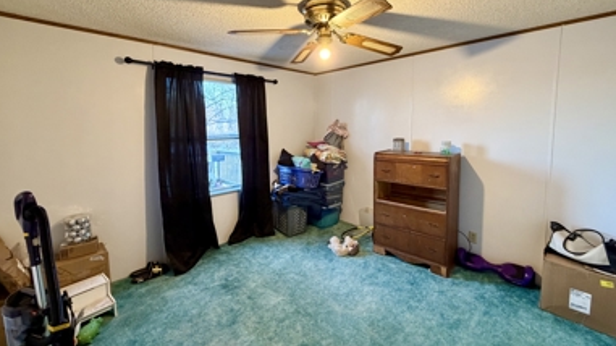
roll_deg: +0.5
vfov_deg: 66.7
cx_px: 306
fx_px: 261
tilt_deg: -5.8
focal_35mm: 16
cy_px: 149
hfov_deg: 99.4
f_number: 2.2
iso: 400
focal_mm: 2.22
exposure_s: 1/60
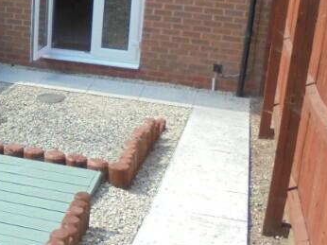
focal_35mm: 77
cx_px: -43
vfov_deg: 19.1
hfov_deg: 23.6
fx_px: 727
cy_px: 80
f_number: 3.5
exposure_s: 1/400
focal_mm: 4.6
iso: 100
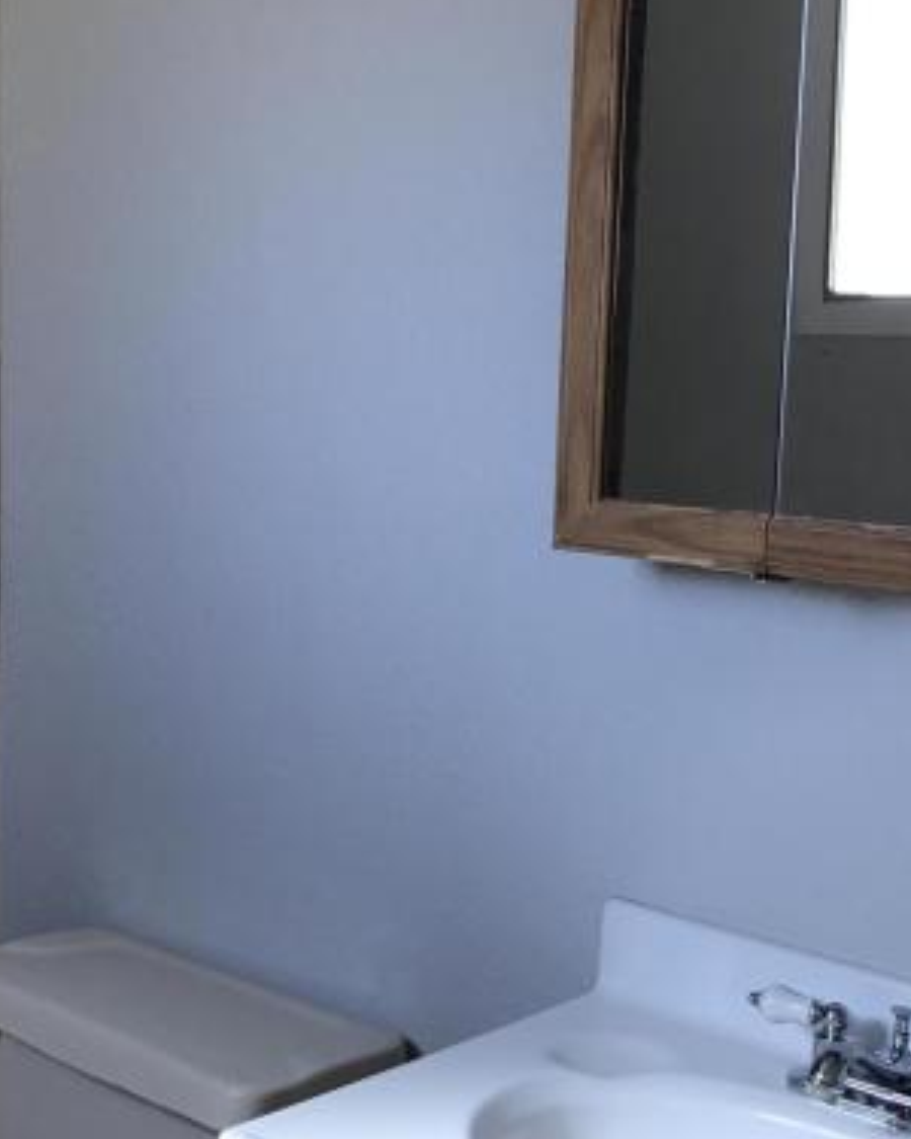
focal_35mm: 56
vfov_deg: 33.6
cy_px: 607
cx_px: 313
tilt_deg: -6.7
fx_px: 1887
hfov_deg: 27.0
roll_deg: -0.6
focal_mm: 3.99
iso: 25
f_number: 1.8
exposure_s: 1/120
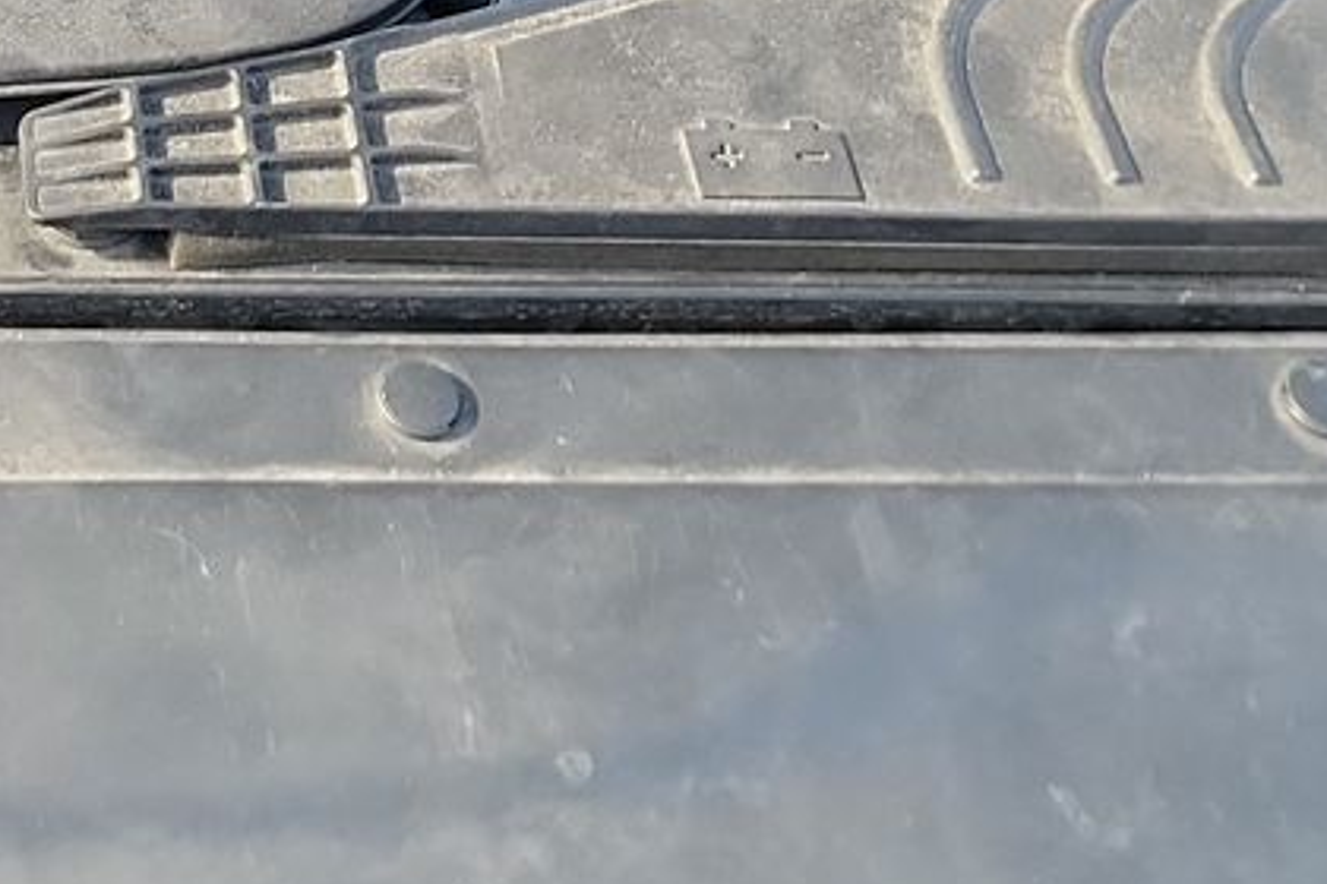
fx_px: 3502
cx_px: -231
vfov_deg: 12.9
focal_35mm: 95
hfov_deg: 20.2
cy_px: -764
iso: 92
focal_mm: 6.7
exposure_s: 1/119
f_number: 1.8
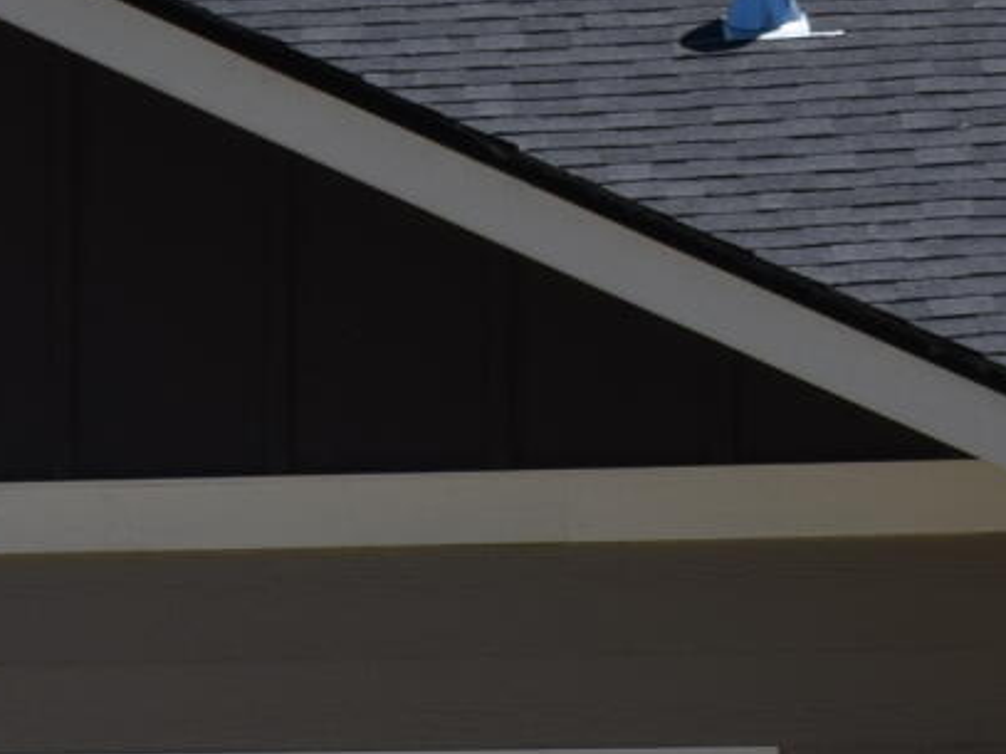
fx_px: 7105
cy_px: 1234
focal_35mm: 245
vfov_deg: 6.0
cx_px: -1943
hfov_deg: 7.2
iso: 100
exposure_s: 1/200
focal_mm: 23
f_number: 10
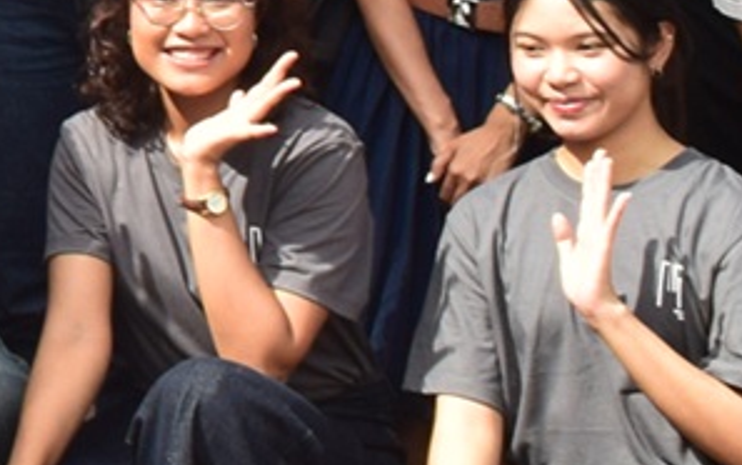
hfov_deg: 8.9
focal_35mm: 200
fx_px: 4047
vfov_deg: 6.3
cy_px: -598
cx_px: -1372
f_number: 9.5
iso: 400
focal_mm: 18
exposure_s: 1/180
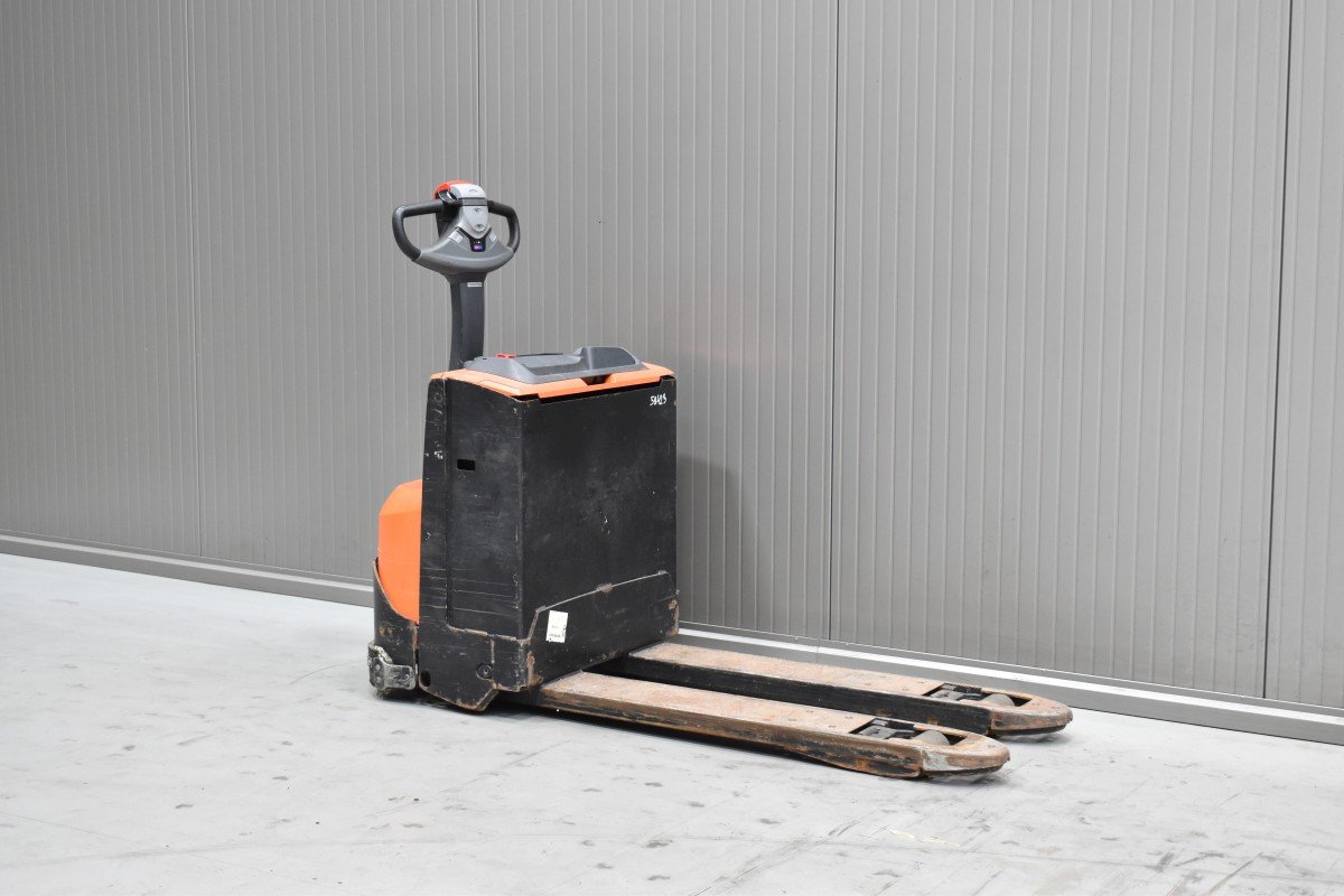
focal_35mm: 51
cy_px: 448
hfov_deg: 38.9
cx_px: 672
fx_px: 1904
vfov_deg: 26.5
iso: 1250
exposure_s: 1/20
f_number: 5.6
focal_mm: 34
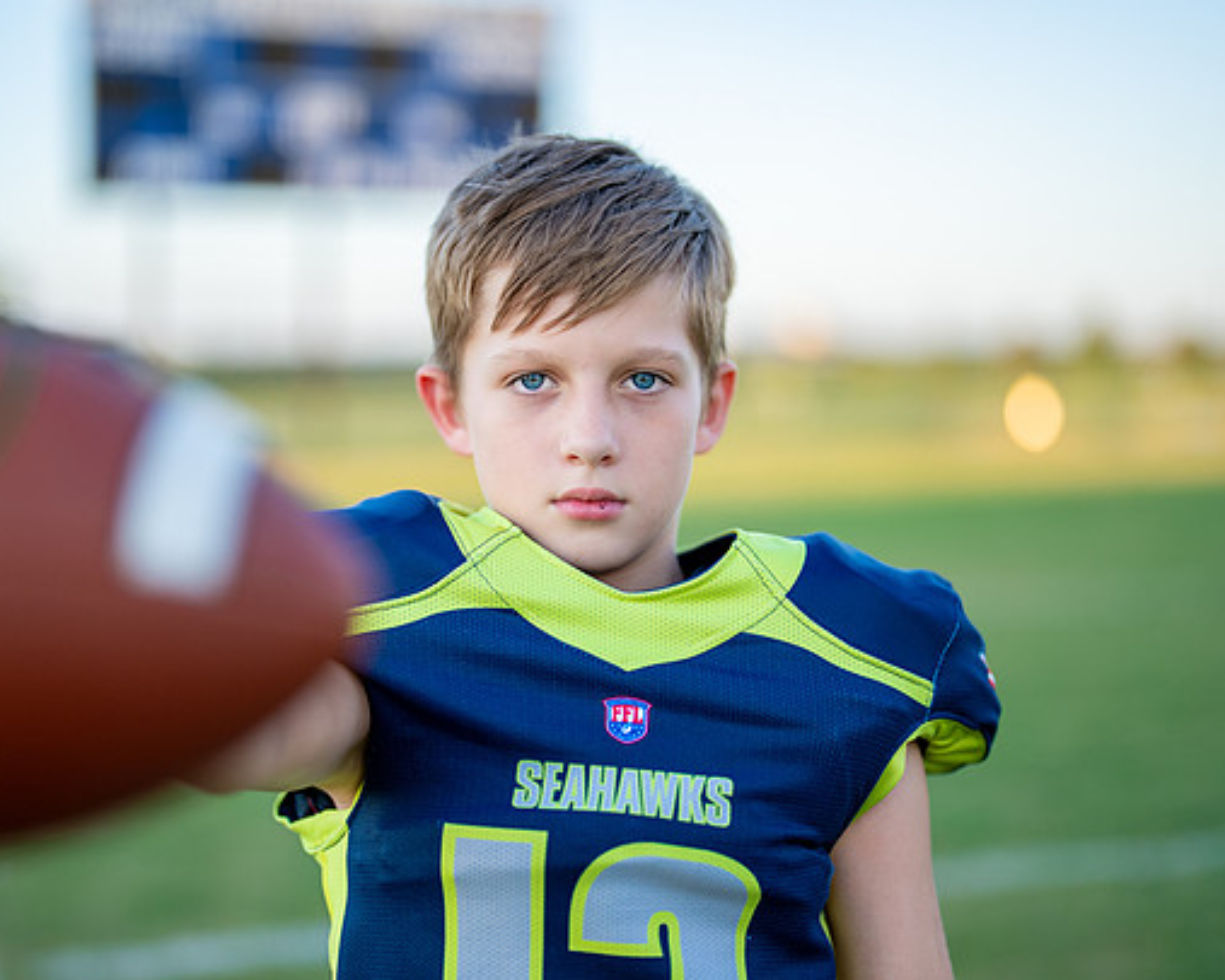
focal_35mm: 59
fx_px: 2140
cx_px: 578
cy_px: 485
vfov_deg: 25.8
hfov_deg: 31.9
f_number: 1.2
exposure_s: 1/1600
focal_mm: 50
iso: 160
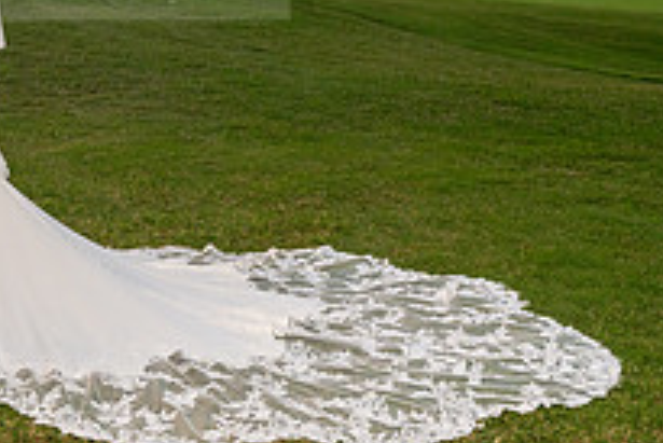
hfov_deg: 28.0
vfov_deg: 19.2
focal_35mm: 68
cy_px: -57
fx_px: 1253
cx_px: 16
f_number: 7.1
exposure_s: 1/160
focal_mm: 24
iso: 320
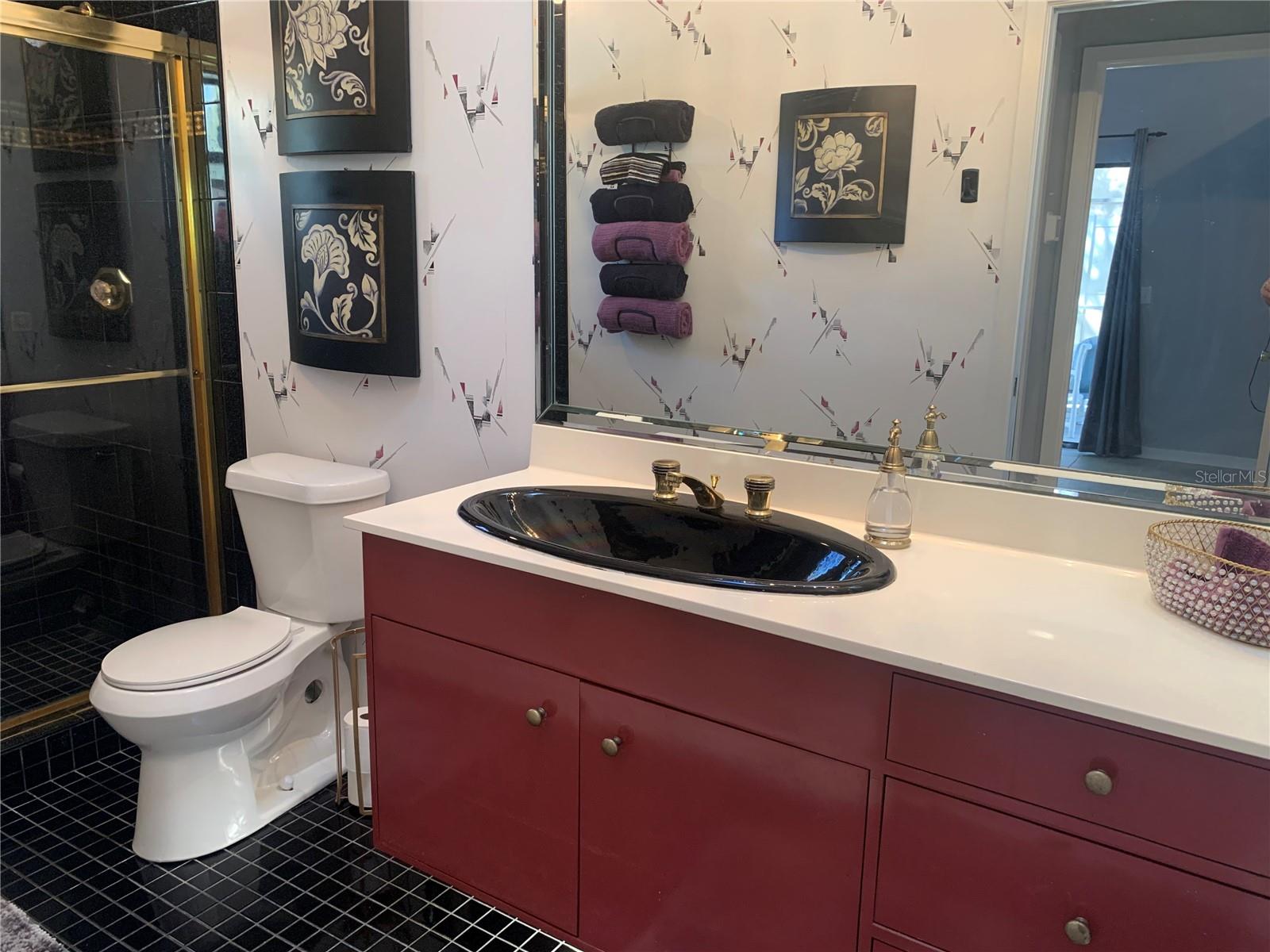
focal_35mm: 26
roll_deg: -0.8
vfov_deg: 53.1
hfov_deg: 67.3
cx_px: 635
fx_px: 954
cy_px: 476
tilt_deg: -13.3
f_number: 1.8
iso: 200
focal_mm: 4.25
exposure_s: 1/60
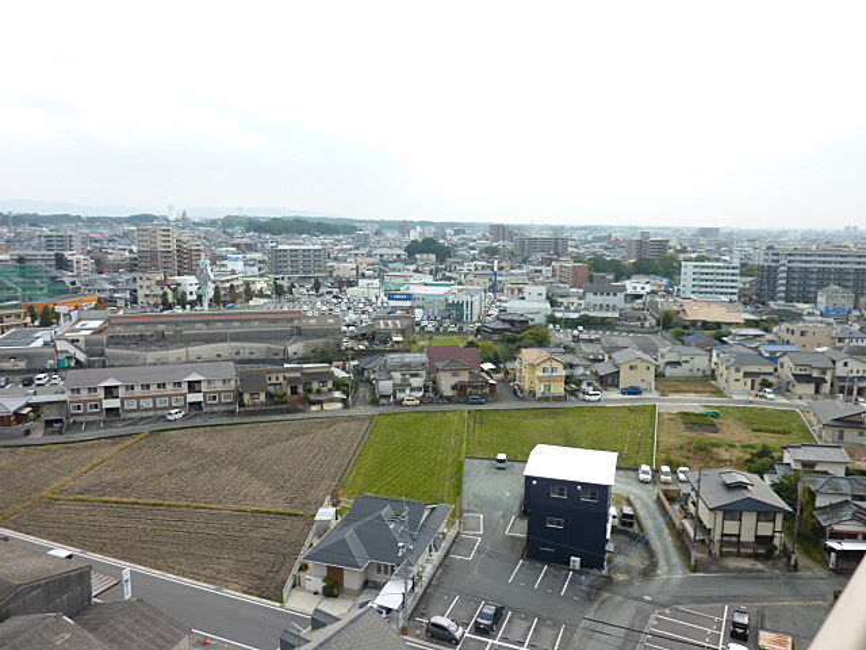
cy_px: 325
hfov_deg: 69.4
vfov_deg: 54.9
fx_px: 625
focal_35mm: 25
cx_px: 433
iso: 80
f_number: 3.3
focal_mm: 4.1
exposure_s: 1/100
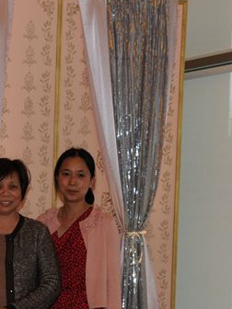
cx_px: -74
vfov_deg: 17.2
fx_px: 1019
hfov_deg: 12.6
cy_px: 232
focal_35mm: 114
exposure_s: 1/50
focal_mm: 26
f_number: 5.6
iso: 200
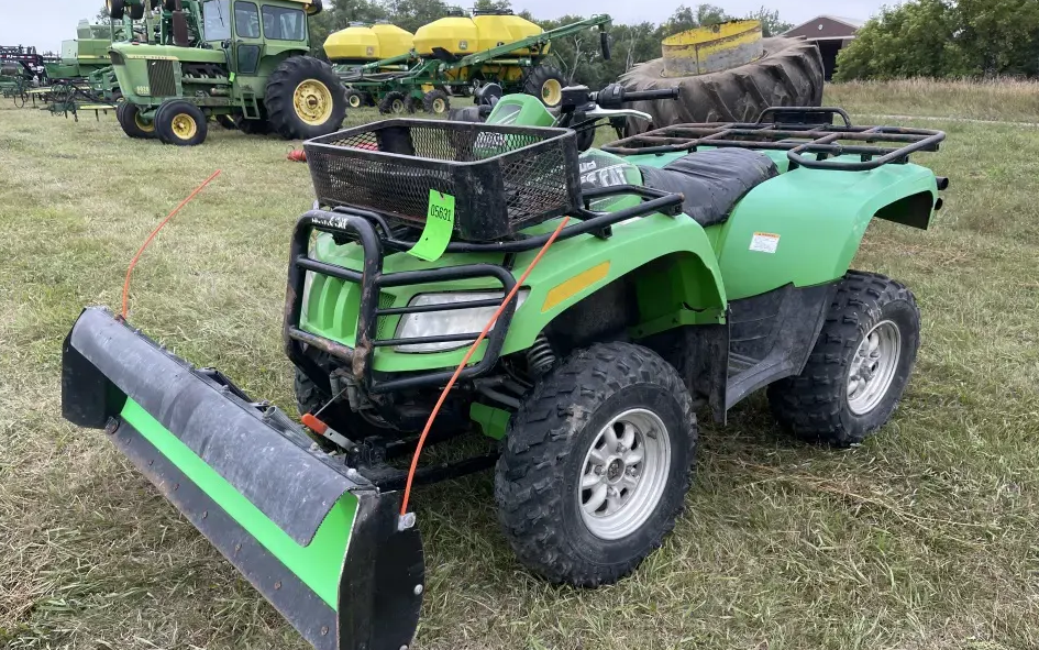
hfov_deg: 66.5
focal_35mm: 28
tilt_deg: -18.2
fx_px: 793
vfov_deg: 44.3
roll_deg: -1.4
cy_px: 389
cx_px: 517
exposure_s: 1/215
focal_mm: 5.1
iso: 32
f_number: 1.6
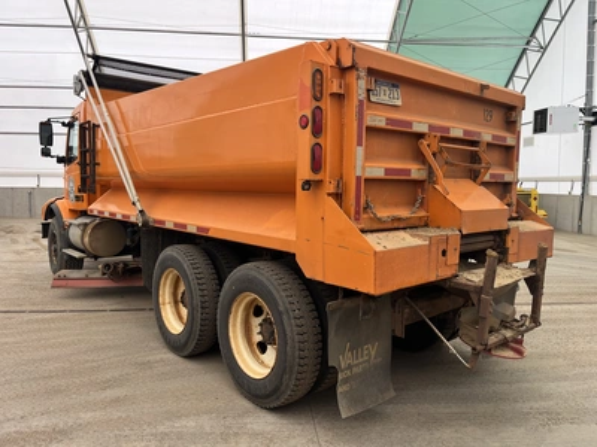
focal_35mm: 26
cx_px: 298
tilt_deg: -2.6
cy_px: 224
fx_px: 448
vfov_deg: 53.1
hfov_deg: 67.3
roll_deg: -0.6
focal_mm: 5.1
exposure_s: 1/121
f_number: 1.6
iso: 64
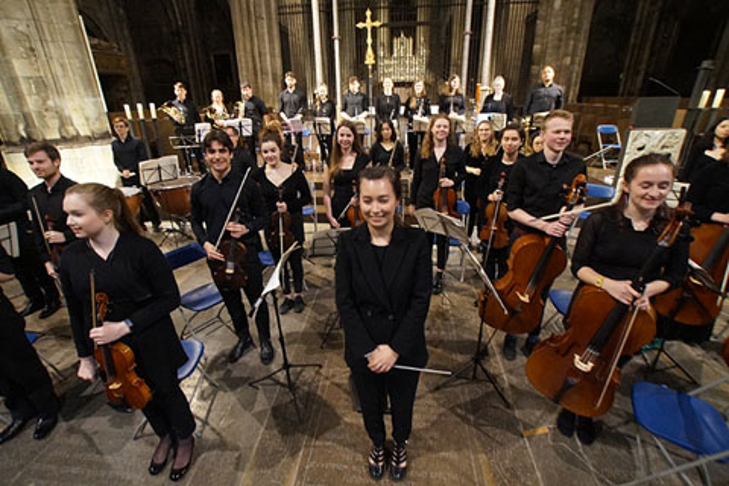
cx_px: 364
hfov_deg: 95.0
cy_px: 243
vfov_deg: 72.1
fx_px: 334
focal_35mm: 16
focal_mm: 11
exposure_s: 1/13
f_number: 4.5
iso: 3200
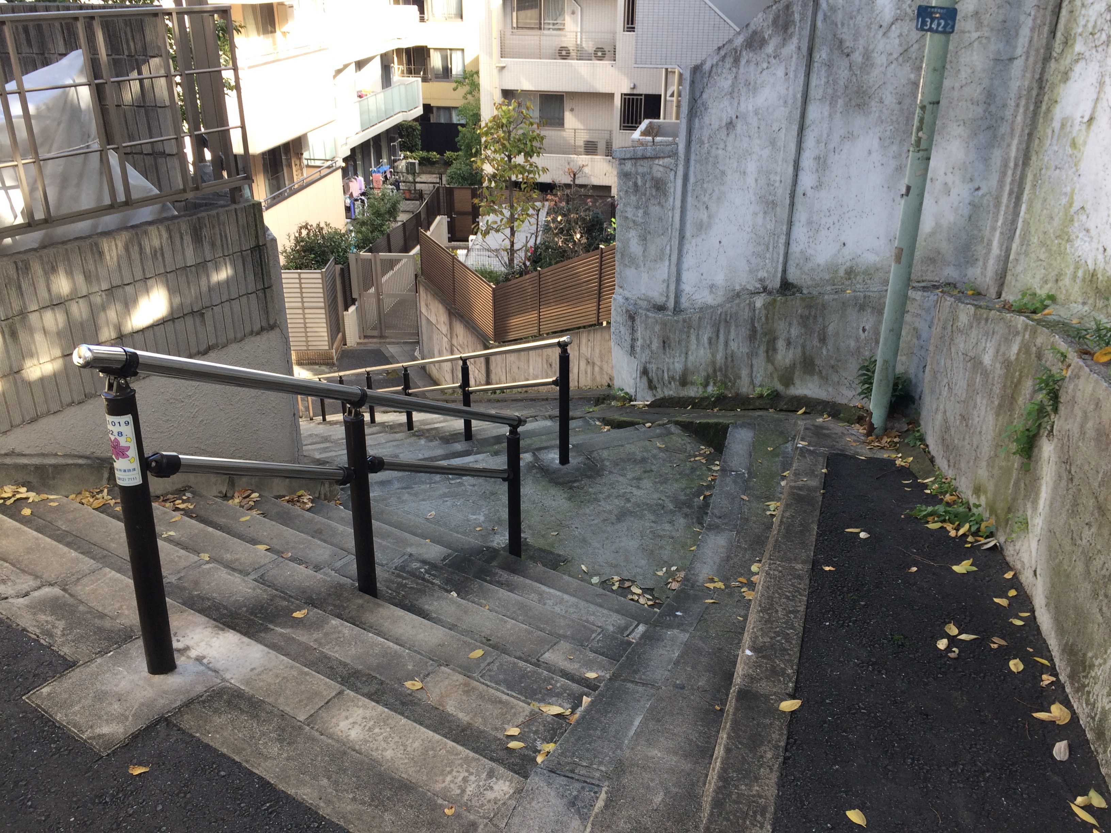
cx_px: 556
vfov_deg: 48.2
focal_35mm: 29
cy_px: 416
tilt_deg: -27.8
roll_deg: +0.9
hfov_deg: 61.7
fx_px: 931
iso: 32
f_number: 2.2
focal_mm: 4.15
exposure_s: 1/158
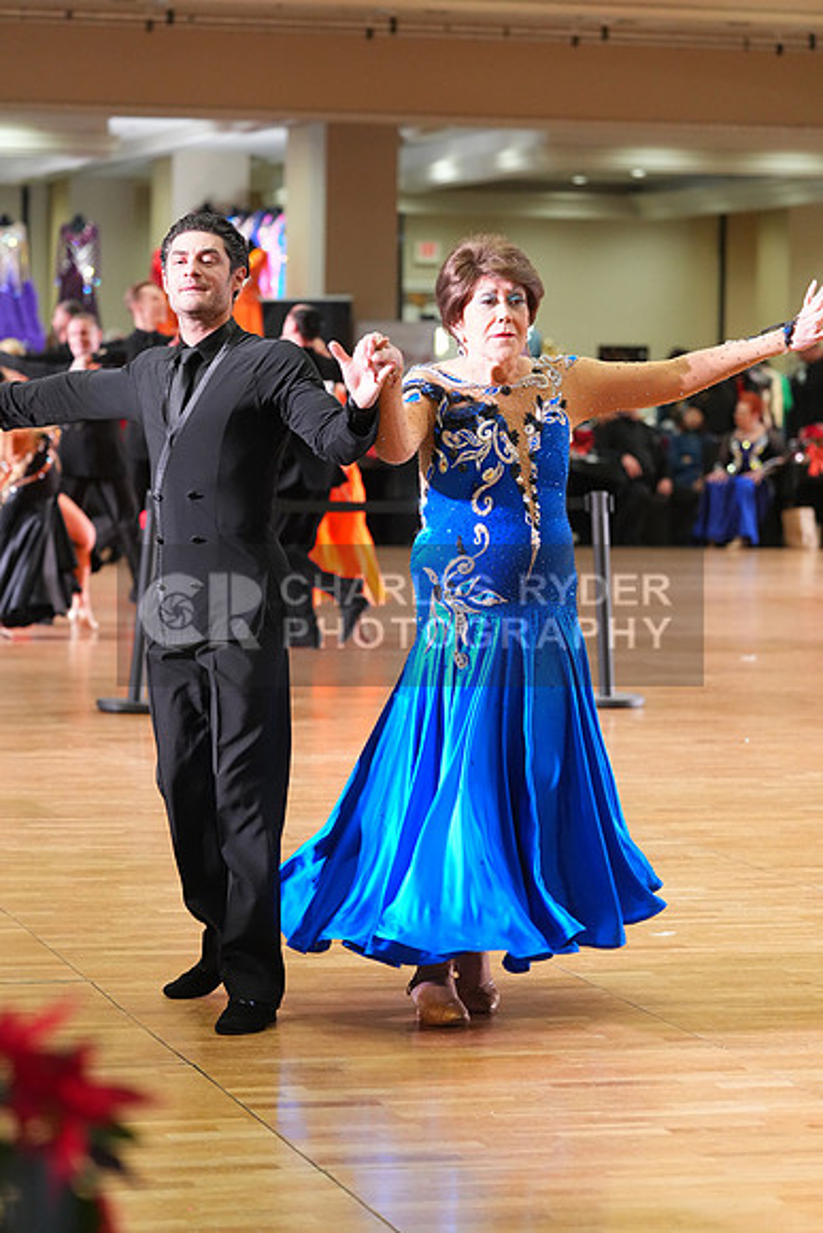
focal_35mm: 118
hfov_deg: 11.6
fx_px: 4044
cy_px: 616
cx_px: 412
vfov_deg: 17.3
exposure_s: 1/200
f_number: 4
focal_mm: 118
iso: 3200
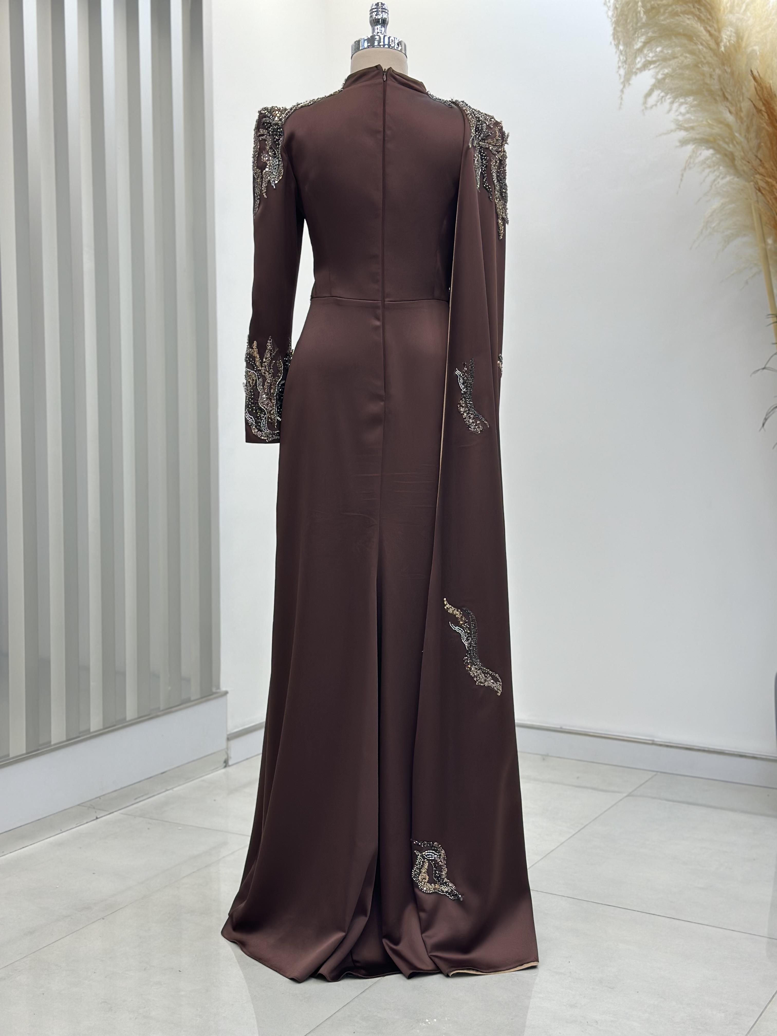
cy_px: 518
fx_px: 1437
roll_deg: -0.5
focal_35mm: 48
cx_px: 388
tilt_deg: -5.3
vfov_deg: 39.7
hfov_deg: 30.3
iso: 80
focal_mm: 6.86
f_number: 1.78
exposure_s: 1/285
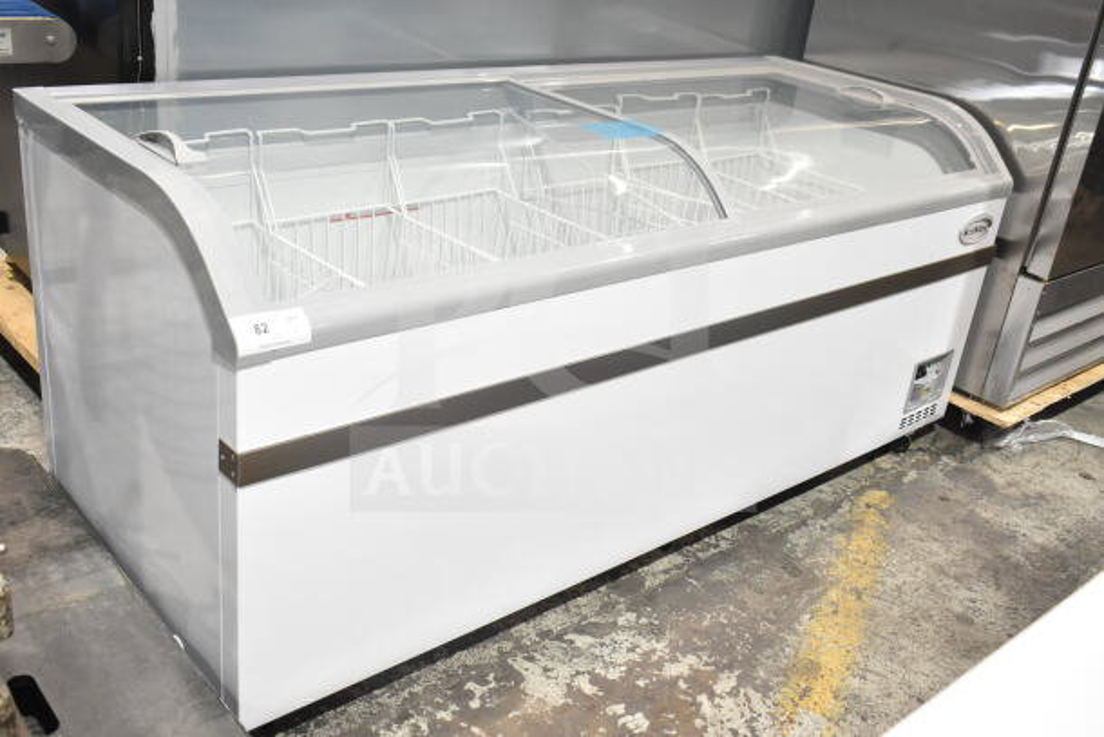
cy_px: 368
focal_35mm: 36
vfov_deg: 36.9
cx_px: 552
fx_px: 1104
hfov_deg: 53.1
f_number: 5
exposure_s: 1/100
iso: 1600
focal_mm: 24
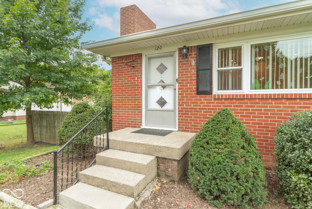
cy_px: 104
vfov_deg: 67.4
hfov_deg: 90.0
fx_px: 156
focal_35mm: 18
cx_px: 156
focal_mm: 18
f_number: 4.5
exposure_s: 1/30
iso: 50
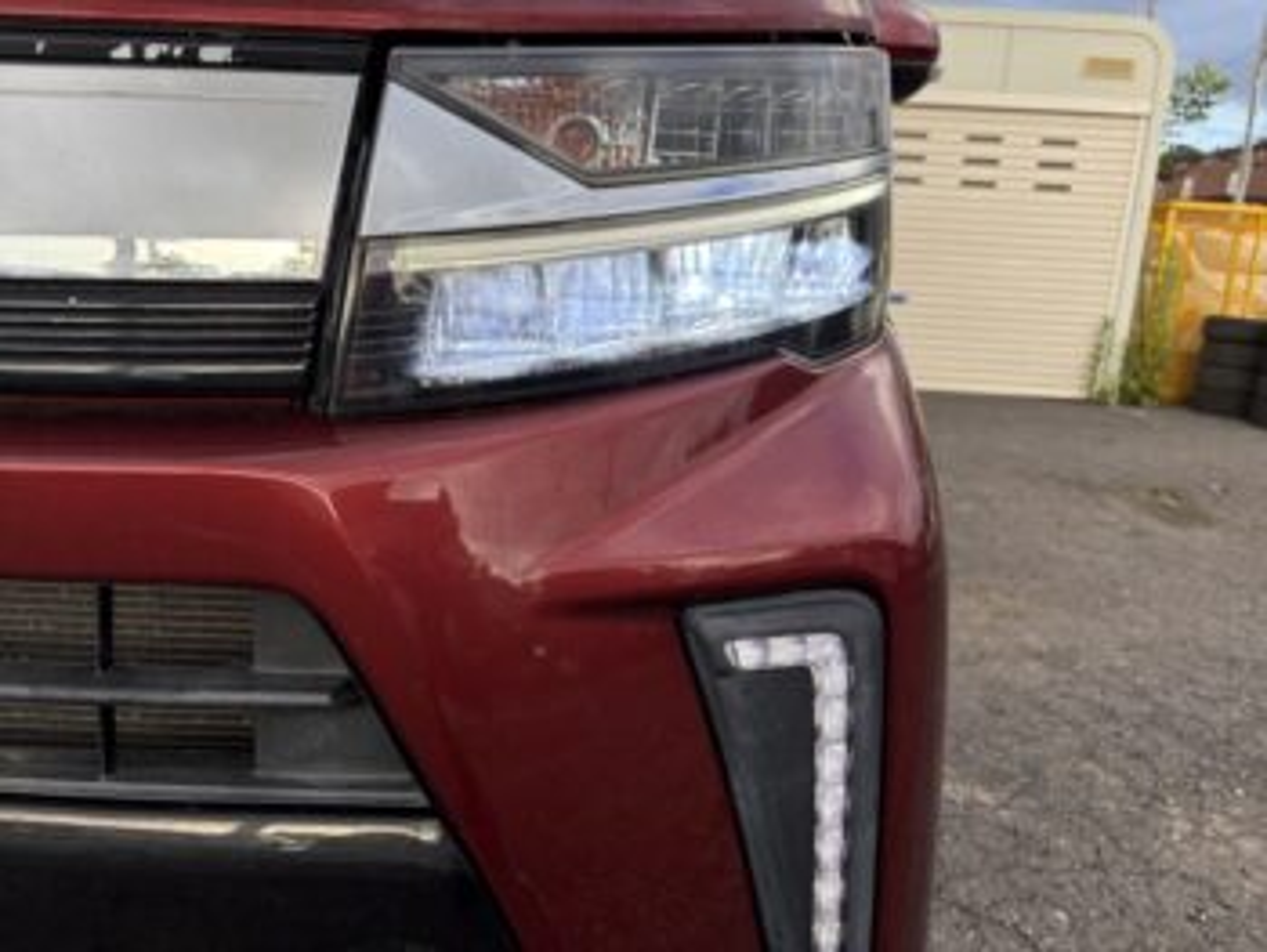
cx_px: 634
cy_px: 476
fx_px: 952
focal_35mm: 26
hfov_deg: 67.3
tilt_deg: -12.1
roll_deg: -3.8
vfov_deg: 53.1
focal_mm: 5.96
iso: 64
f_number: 1.6
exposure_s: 1/884
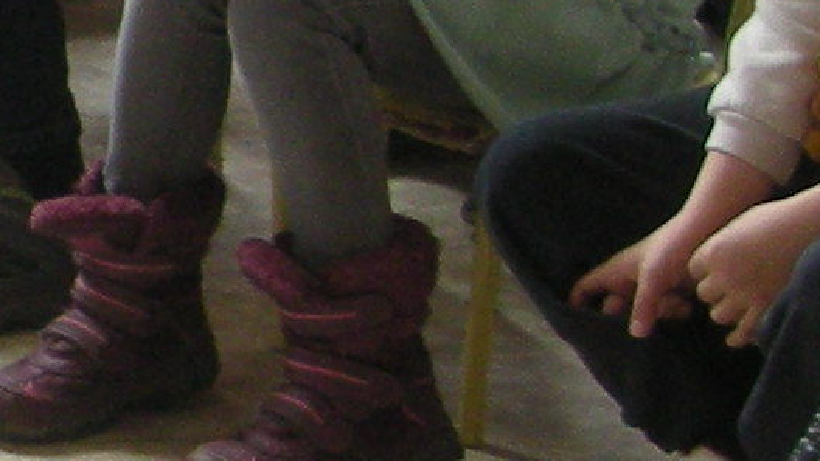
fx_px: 4827
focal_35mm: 222
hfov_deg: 8.5
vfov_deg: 5.4
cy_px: -172
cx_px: -1454
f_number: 2.8
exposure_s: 1/45.1
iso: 124
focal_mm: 5.7
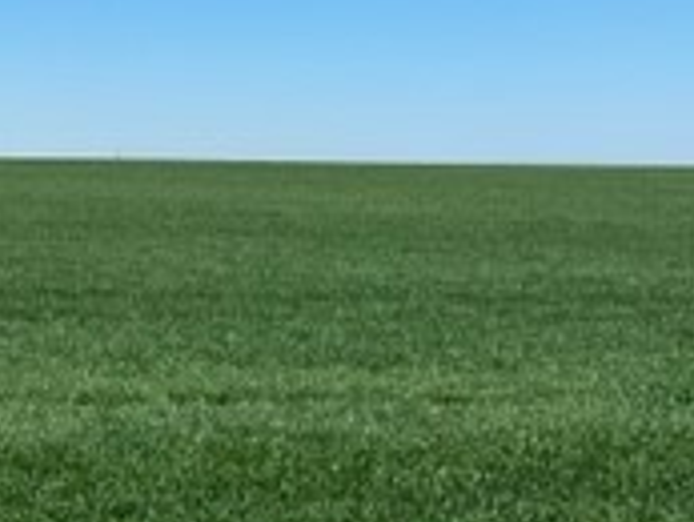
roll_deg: -1.0
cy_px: 0
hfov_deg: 18.8
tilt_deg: +4.7
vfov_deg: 15.2
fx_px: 1926
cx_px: -233
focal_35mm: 96
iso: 50
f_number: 1.5
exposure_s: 1/4444
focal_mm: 5.7
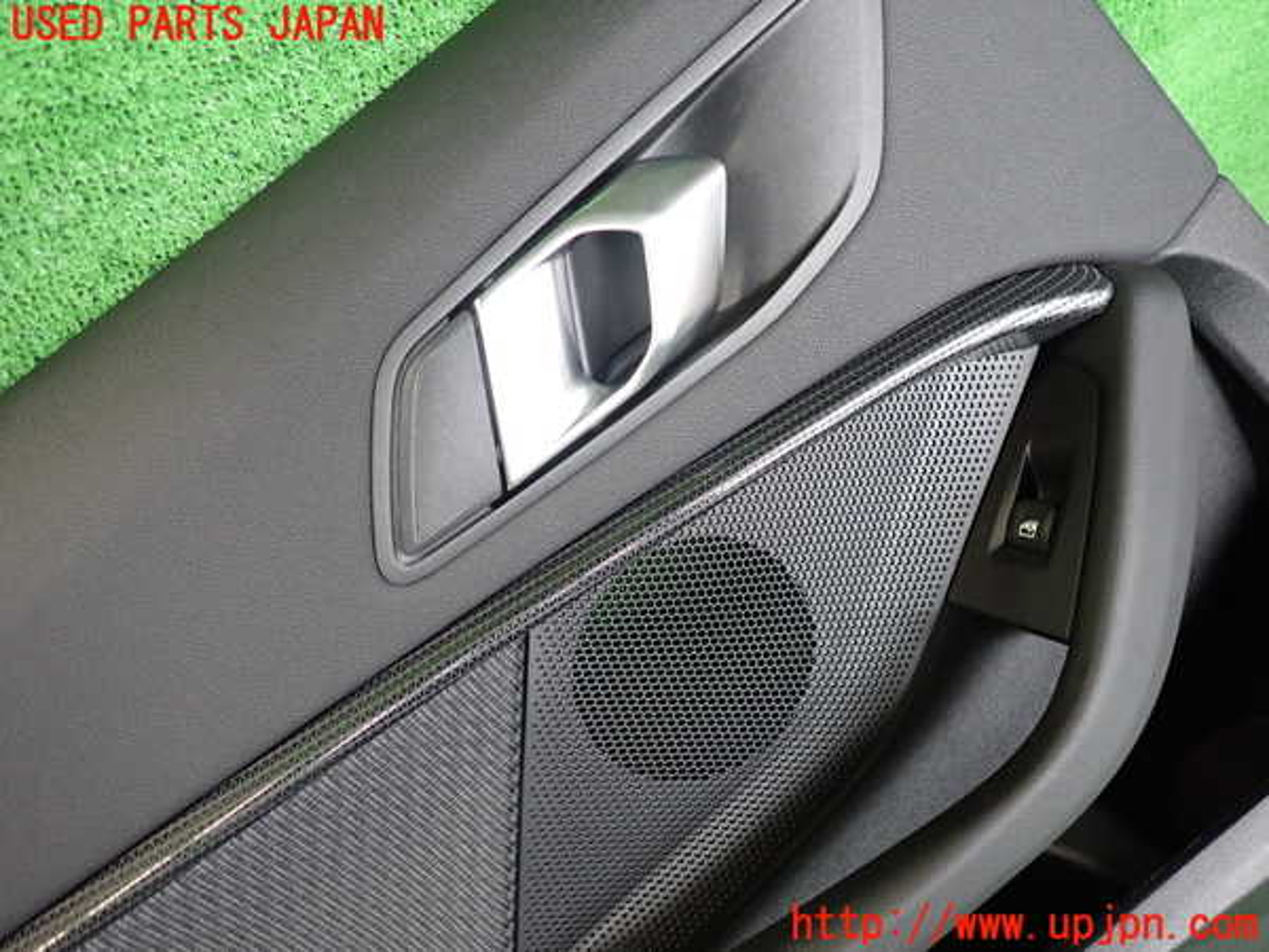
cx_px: 634
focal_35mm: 25
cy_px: 476
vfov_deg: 54.9
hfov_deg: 69.4
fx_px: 916
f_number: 2
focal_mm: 4.5
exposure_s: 1/30
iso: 320
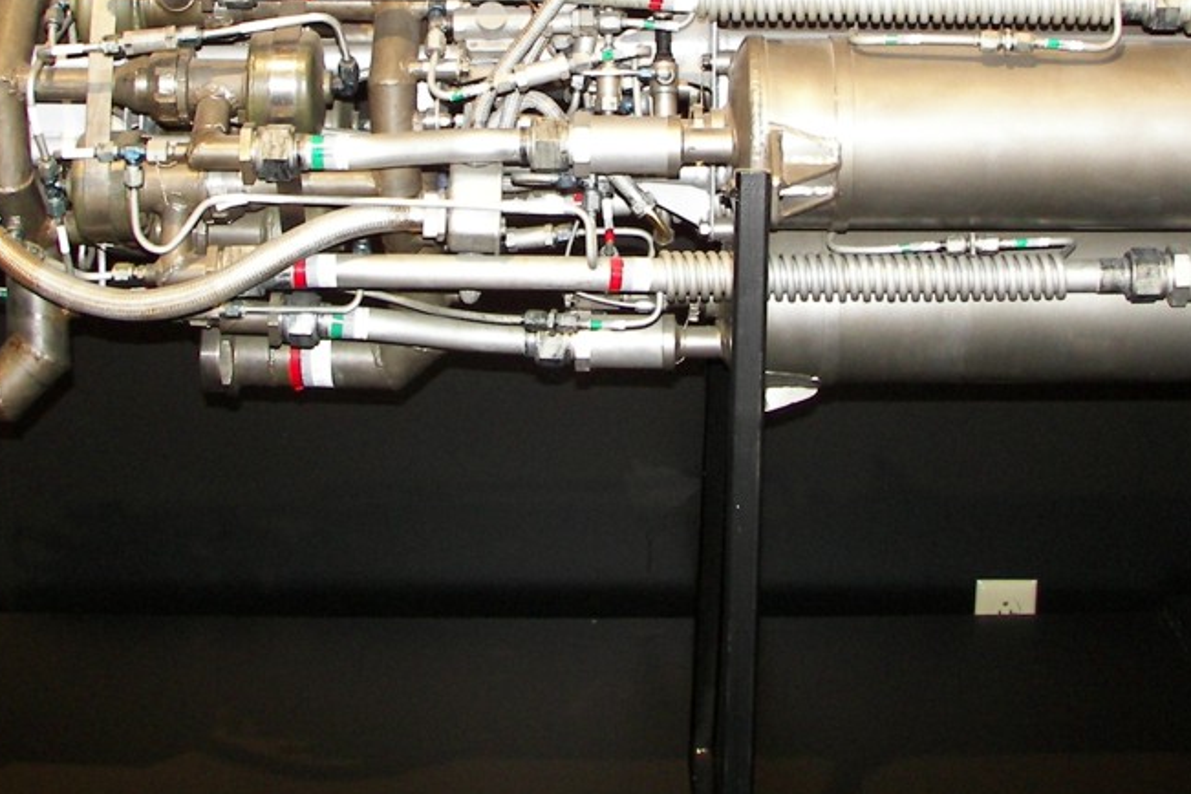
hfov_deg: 29.2
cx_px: 573
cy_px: 71
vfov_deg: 19.4
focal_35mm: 69
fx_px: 2283
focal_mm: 6
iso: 100
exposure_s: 1/30
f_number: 2.8
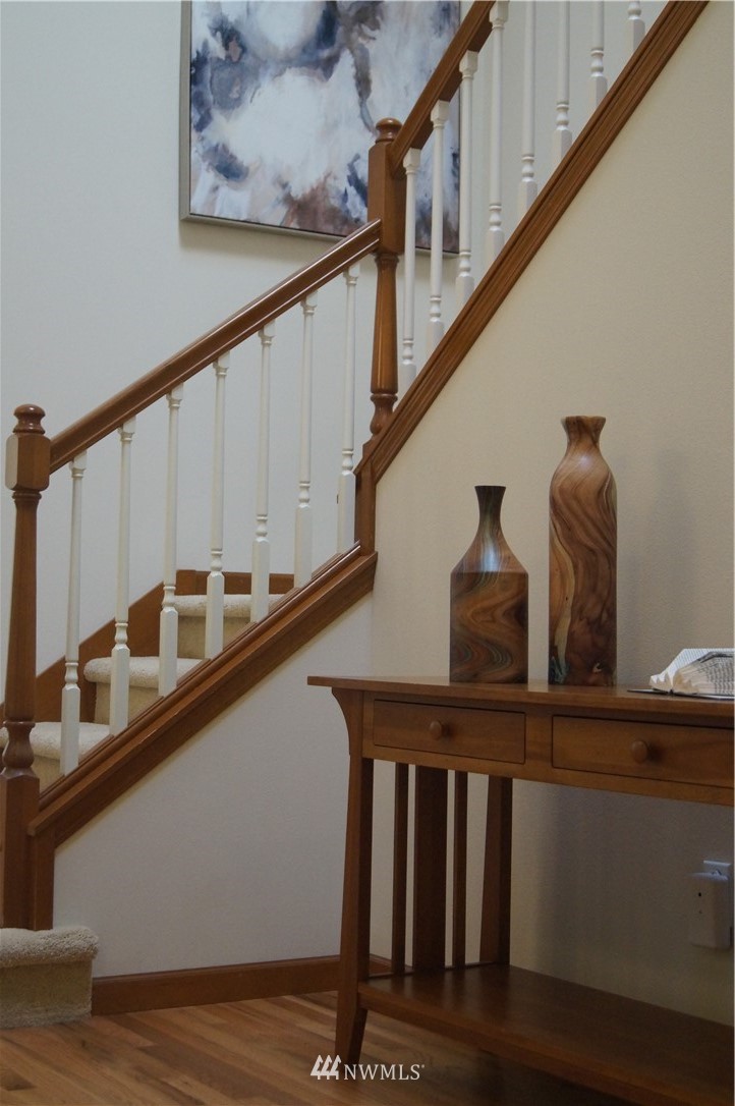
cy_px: 553
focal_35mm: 52
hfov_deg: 25.7
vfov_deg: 37.9
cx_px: 368
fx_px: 1611
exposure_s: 1/160
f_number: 5
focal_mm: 35
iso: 2000
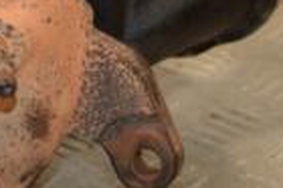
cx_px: -85
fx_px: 2270
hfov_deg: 7.1
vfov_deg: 4.7
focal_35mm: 289
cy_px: 61
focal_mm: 45
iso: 800
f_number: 4.8
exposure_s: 1/160
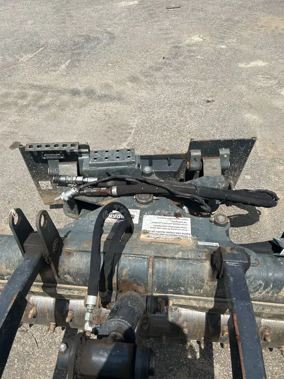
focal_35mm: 26
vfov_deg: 67.3
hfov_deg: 53.1
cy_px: 190
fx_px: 284
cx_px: 142
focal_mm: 5.7
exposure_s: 1/5319
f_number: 1.5
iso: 50
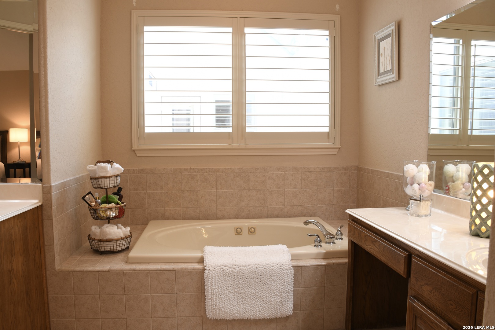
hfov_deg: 67.4
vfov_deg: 47.9
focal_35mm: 27
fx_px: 371
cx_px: 248
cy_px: 165
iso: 100
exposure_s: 1/4
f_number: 8
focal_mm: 18
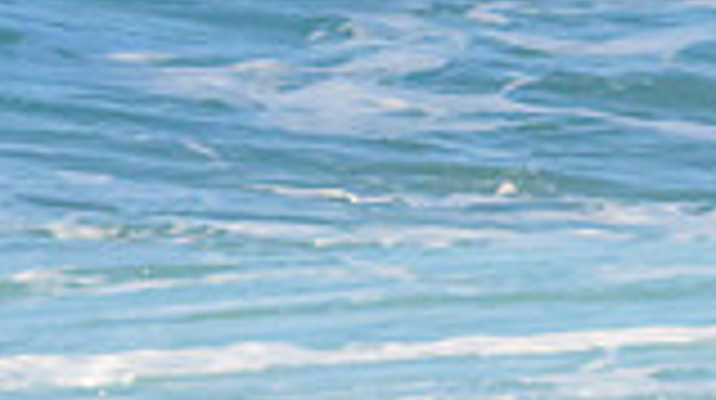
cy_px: -592
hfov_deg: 0.5
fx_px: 74924
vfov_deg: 0.3
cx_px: -256
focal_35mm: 3951
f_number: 11
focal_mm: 800
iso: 1600
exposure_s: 1/2000
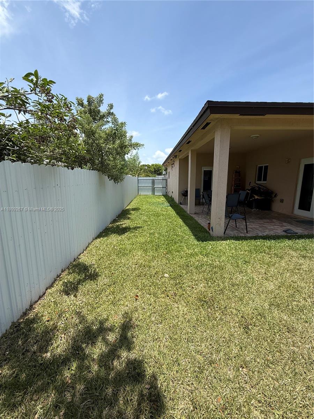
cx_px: 157
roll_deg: -1.0
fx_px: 169
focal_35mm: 14
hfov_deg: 85.7
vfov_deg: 102.1
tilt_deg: -8.5
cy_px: 210
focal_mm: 2.22
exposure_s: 1/1572
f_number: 2.2
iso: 50
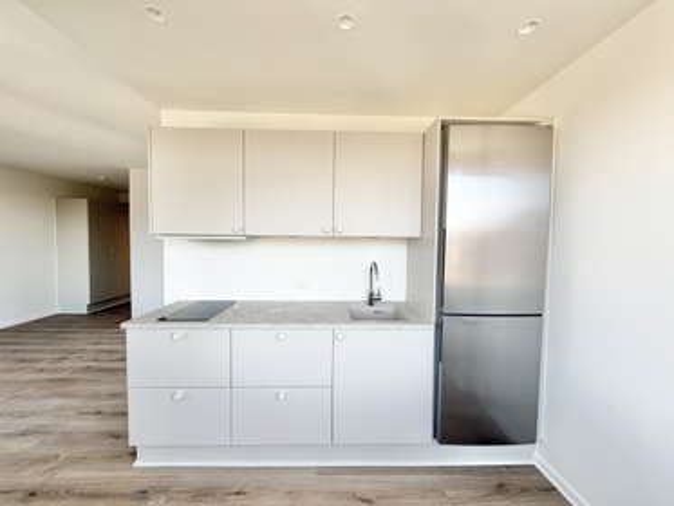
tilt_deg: -2.7
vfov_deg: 85.7
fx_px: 273
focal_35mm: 14
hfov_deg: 102.0
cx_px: 337
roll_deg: -0.1
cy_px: 253
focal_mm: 2.22
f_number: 2.2
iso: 64
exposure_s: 1/121
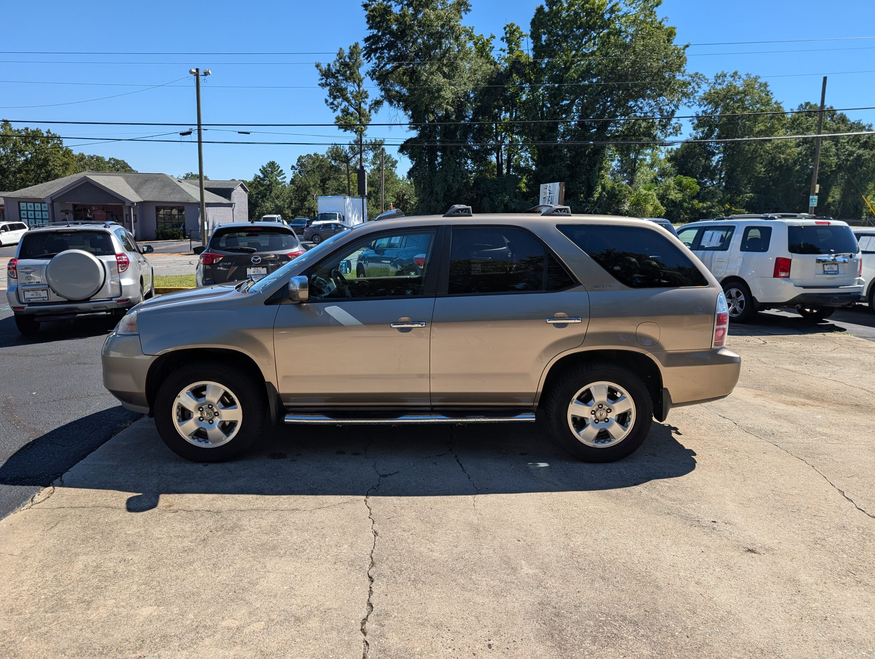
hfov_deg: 71.5
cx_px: 438
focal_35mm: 24
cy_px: 330
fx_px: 608
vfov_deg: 56.9
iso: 21
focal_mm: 6.9
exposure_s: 1/917
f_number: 1.68
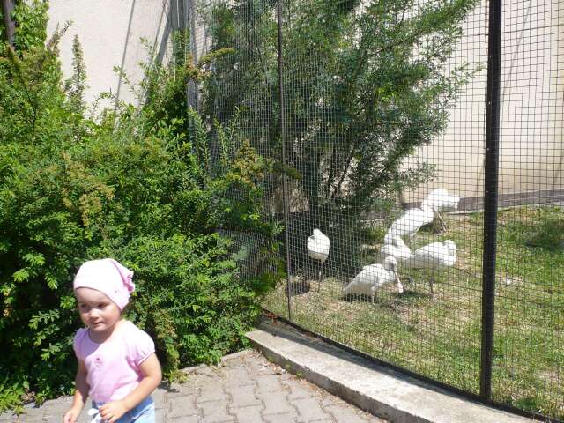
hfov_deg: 52.6
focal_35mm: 35
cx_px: 282
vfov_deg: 40.7
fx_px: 570
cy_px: 212
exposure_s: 1/160
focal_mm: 5.8
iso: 100
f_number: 8
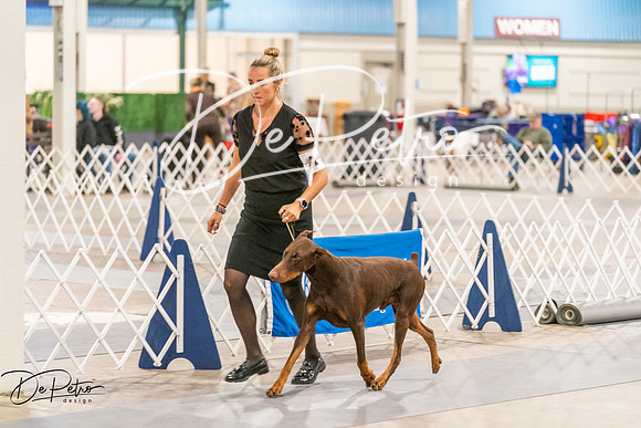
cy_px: 214
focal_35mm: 138
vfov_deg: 9.9
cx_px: 320
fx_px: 2458
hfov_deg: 14.9
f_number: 3.2
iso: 6400
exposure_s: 1/250
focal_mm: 138
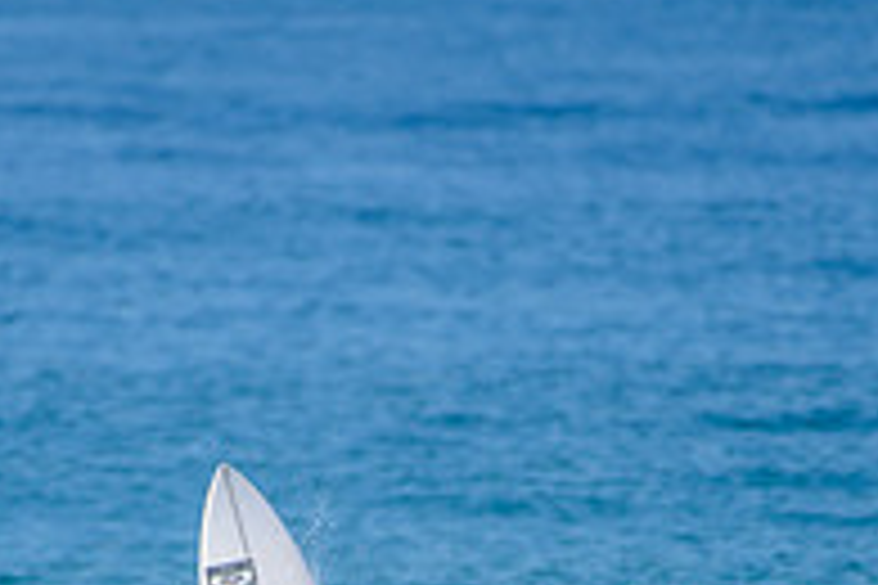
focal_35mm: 1491
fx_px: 36361
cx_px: 275
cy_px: 803
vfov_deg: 0.9
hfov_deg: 1.4
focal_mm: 500
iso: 250
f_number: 5.6
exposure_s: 1/2000
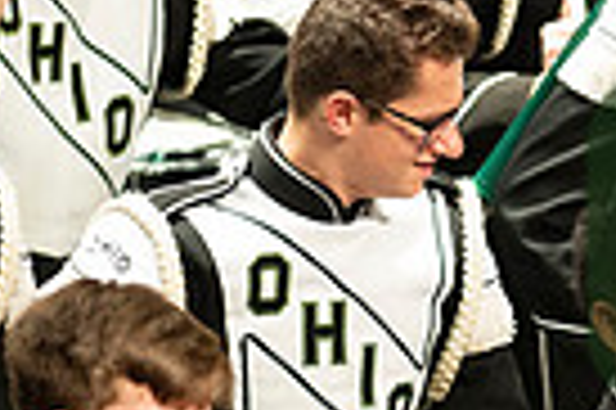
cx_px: 926
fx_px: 21637
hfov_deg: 1.6
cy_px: 284
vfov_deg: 1.1
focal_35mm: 1266
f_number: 2.8
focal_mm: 300
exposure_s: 1/500
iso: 3200
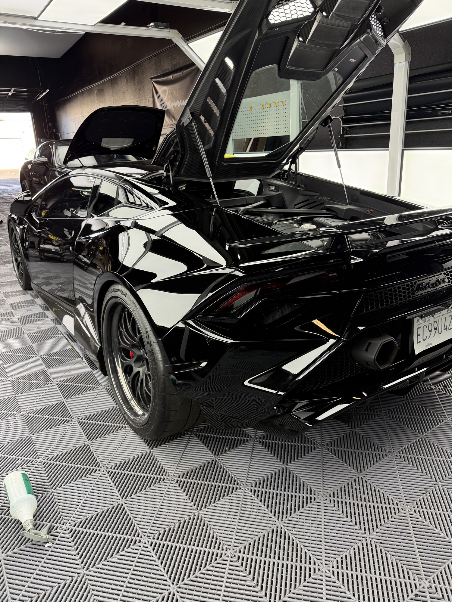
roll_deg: +2.5
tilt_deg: -16.9
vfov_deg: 71.6
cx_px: 226
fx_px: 418
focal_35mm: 24
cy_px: 301
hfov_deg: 56.8
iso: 125
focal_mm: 6.76
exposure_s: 1/135
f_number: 1.78
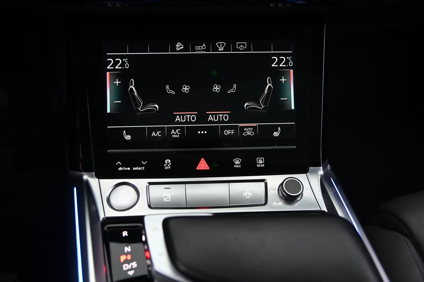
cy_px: 141
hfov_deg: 55.8
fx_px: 400
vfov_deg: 38.8
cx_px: 212
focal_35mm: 34
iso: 2000
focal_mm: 34
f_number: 4
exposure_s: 1/15
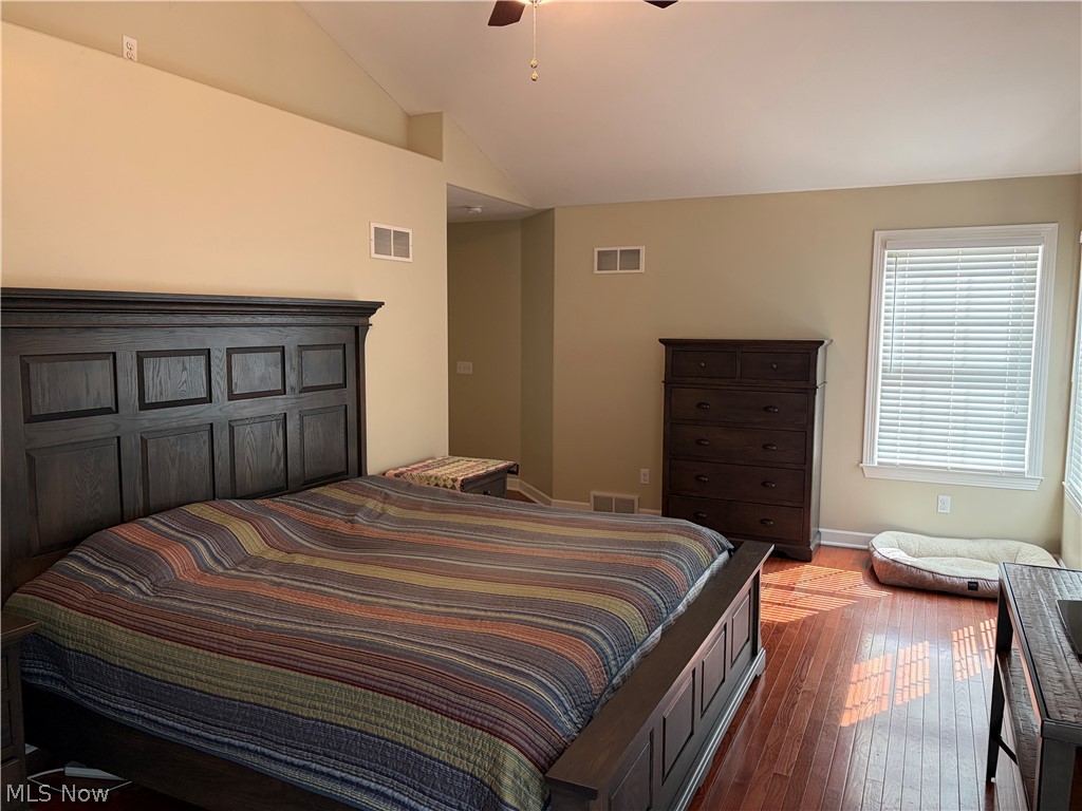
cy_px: 406
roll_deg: -0.1
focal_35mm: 26
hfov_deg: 67.3
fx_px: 813
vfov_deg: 53.1
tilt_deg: -5.0
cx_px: 541
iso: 160
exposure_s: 1/60
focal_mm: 5.96
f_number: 1.6
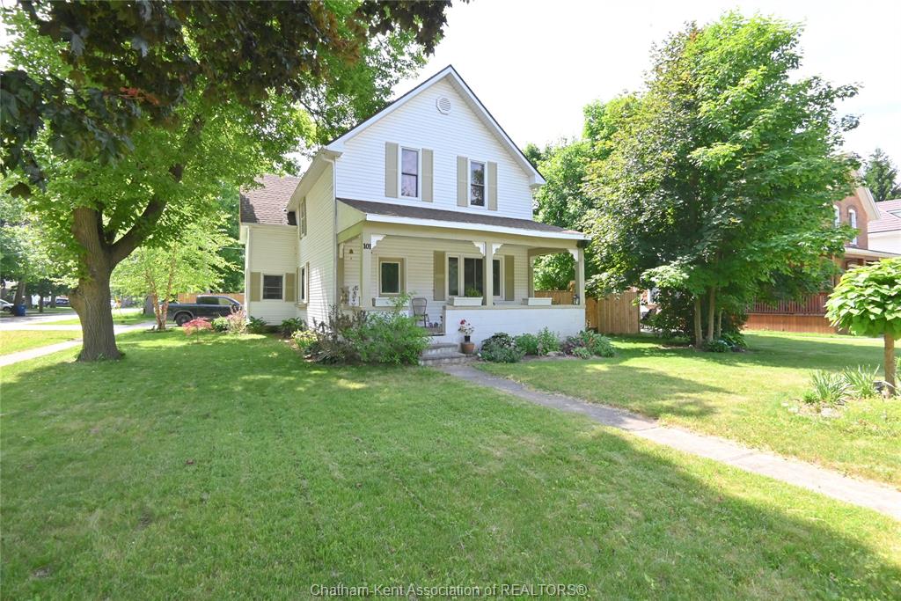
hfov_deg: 96.7
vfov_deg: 73.8
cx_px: 450
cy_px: 300
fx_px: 400
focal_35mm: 16
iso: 800
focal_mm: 16
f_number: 19
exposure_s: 1/60
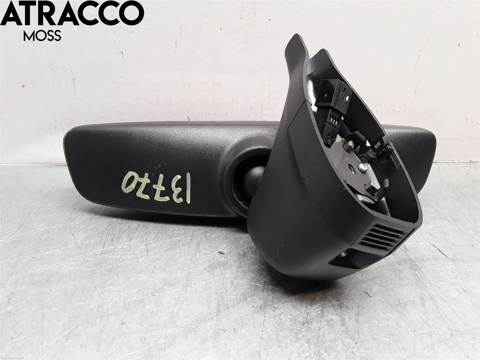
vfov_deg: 49.7
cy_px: 180
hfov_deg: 63.4
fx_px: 388
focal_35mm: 28
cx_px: 240
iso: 80
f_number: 1.9
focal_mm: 2.91
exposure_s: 1/50
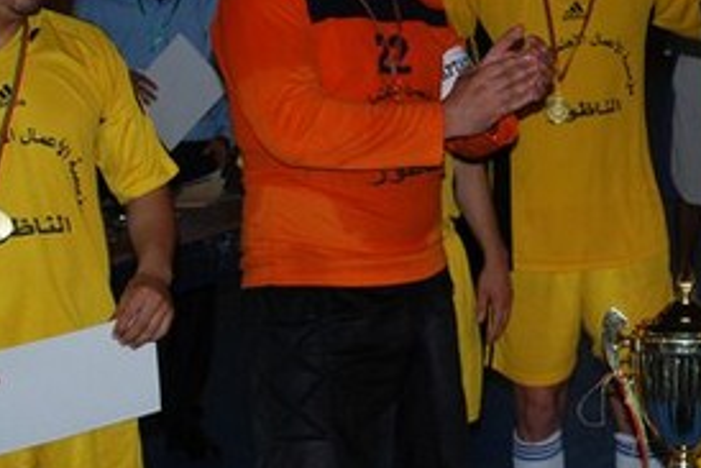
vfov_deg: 12.2
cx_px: 650
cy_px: 246
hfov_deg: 17.9
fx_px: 2182
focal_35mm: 112
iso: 200
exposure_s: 1/60
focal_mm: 32
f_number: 4.2
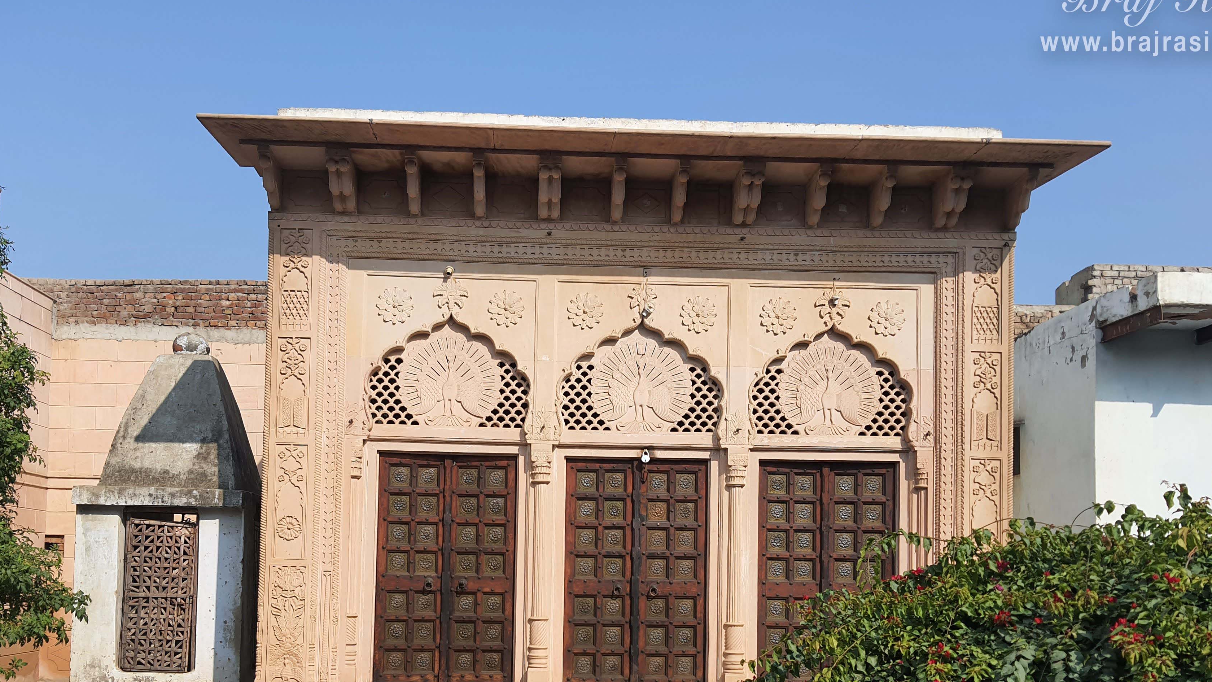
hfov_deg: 58.0
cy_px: 508
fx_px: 1093
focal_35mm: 34
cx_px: 570
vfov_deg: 34.0
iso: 50
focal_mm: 4.32
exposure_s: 1/2376
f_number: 1.7
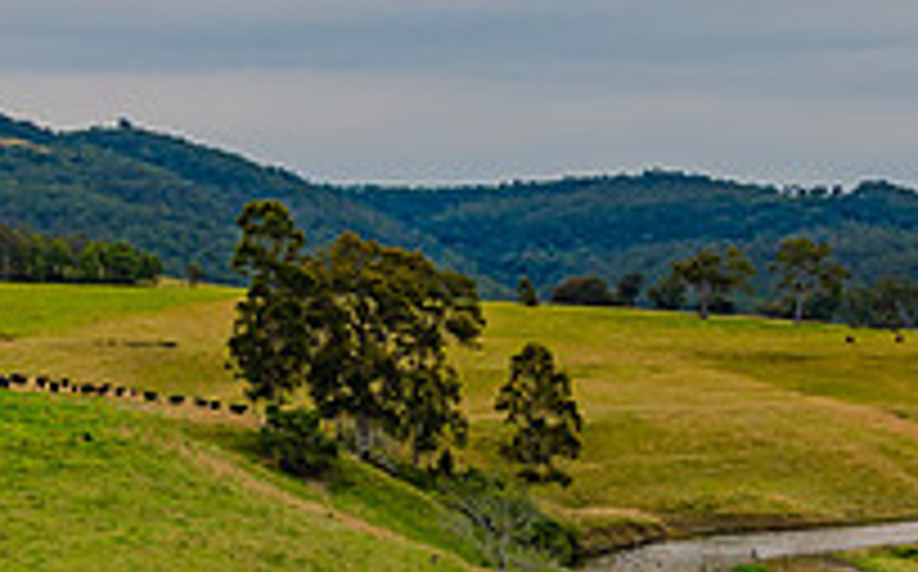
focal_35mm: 79
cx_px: 577
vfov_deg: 16.4
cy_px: 426
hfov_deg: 26.1
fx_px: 1974
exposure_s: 1/30
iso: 250
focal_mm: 18
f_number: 6.3
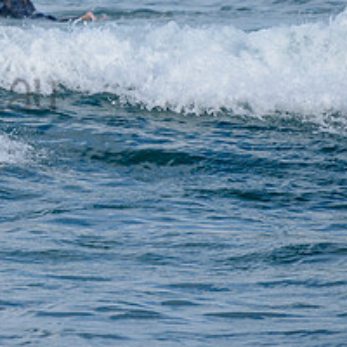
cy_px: 72
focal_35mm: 1510
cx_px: -127
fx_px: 17125
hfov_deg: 1.2
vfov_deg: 1.2
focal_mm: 500
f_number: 5.6
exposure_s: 1/1250
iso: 180
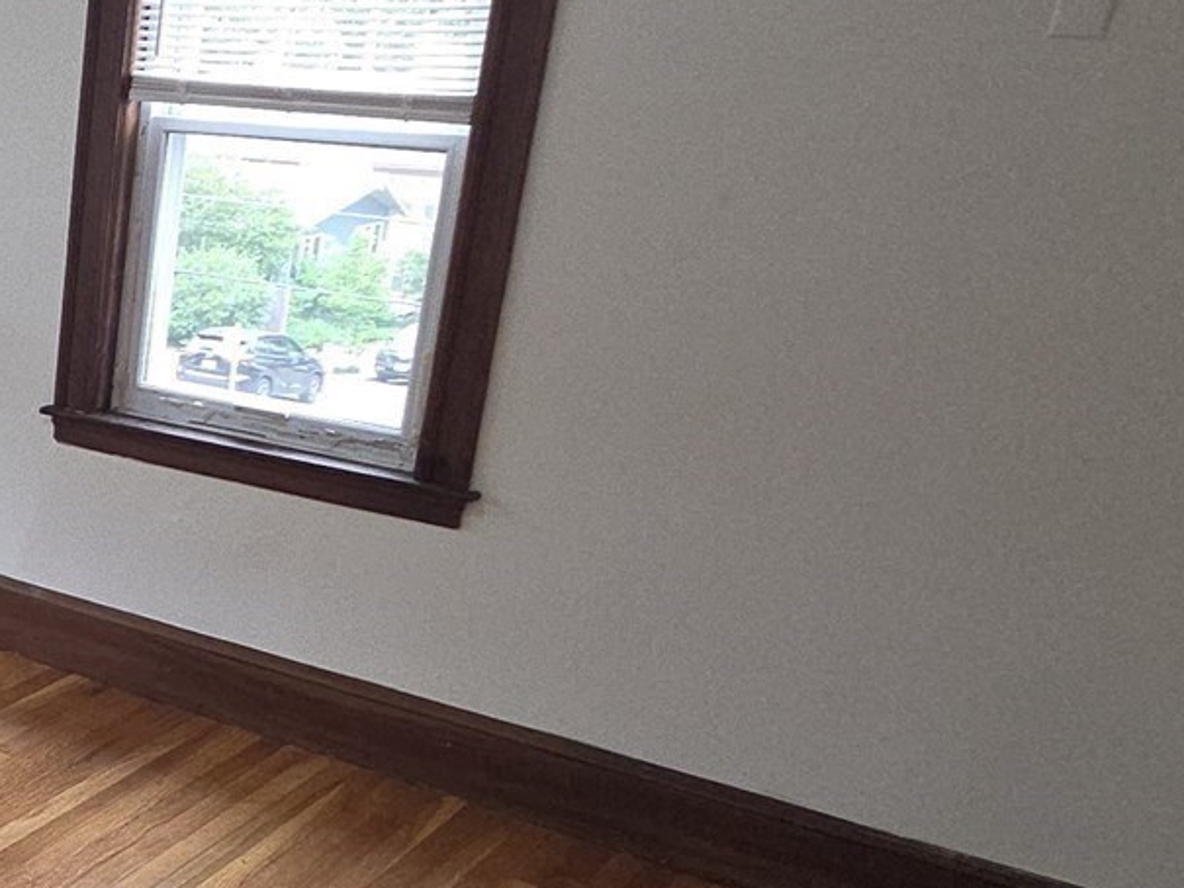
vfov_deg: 32.7
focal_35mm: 44
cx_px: -315
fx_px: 1505
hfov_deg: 33.1
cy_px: 573
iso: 100
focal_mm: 2.2
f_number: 2.2
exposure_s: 1/60
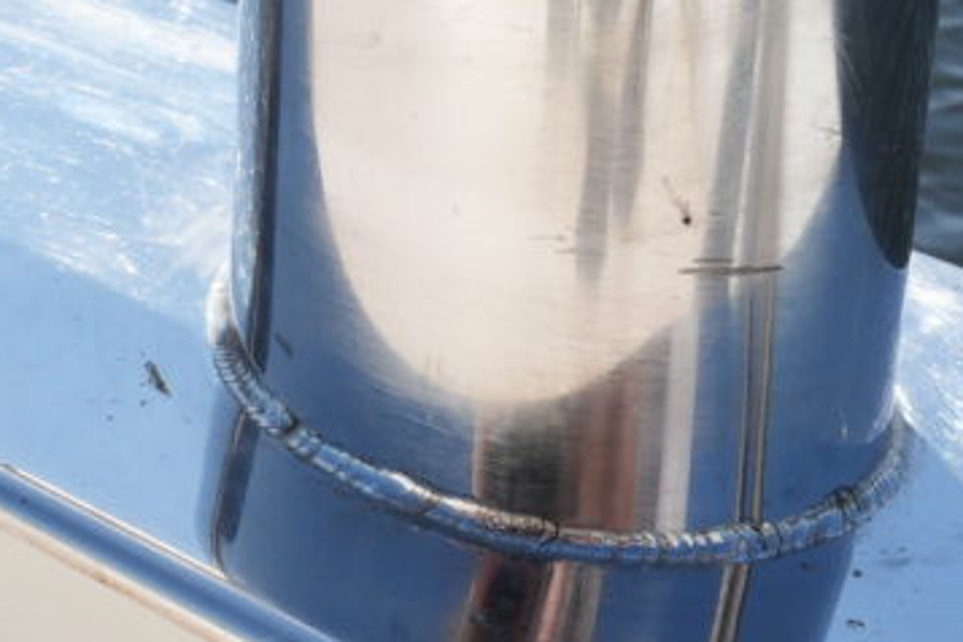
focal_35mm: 84
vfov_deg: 15.8
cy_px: -82
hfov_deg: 23.4
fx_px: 2247
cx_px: 51
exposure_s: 1/400
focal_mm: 10
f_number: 8
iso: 160
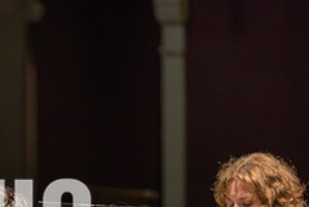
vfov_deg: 2.8
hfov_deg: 4.2
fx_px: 4168
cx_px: -6
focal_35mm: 485
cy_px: 240
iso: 4000
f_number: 2.8
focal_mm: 200
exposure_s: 1/640
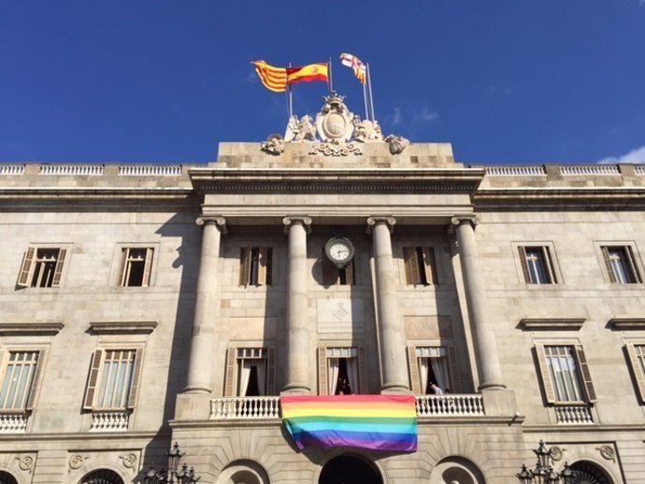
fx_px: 541
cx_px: 322
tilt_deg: +29.8
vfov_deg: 48.3
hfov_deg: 61.6
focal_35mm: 29
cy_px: 242
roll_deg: +0.1
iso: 32
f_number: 2.2
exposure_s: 1/2475
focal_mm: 4.15
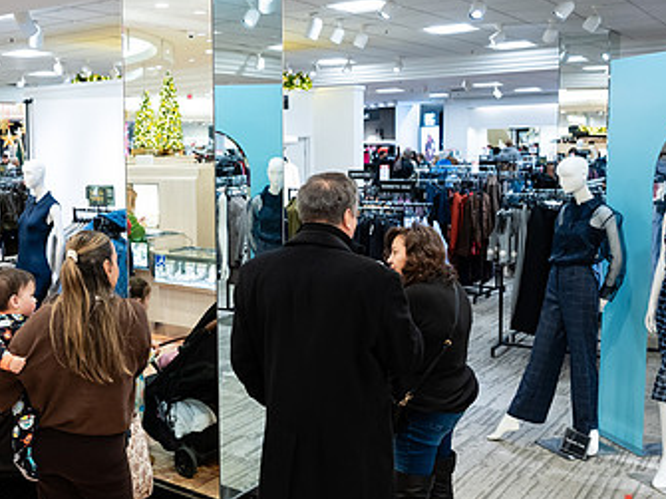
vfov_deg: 35.9
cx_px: 189
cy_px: 214
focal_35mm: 40
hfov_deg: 45.6
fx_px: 769
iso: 1000
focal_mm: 24
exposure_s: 1/125
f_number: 3.2
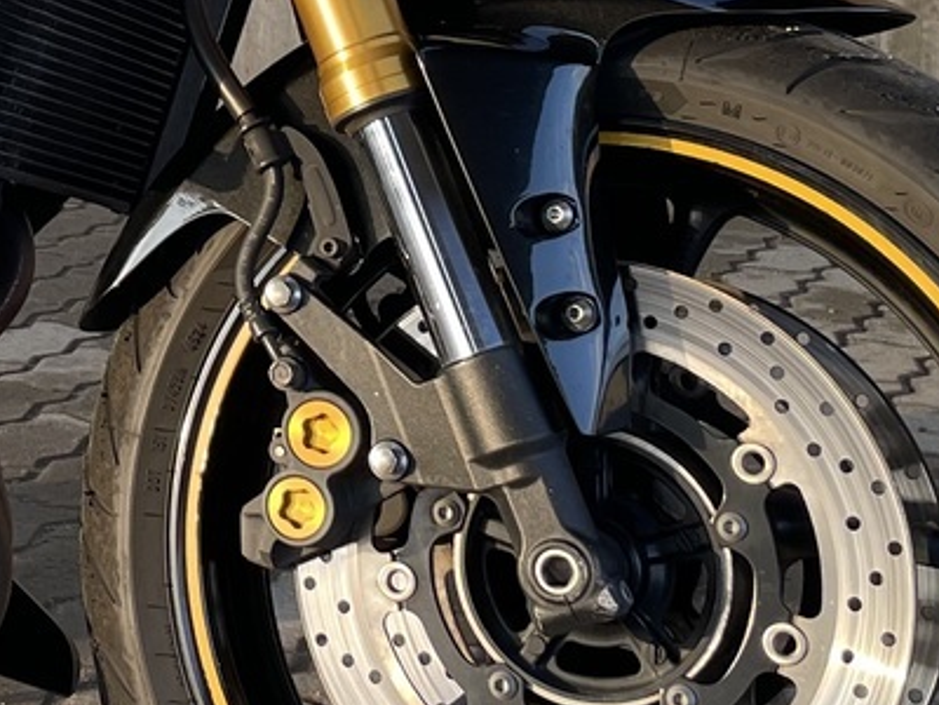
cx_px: -190
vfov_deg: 13.9
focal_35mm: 104
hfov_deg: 18.0
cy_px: -99
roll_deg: +0.0
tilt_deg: -1.8
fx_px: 2821
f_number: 1.6
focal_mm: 4.2
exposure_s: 1/121
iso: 40
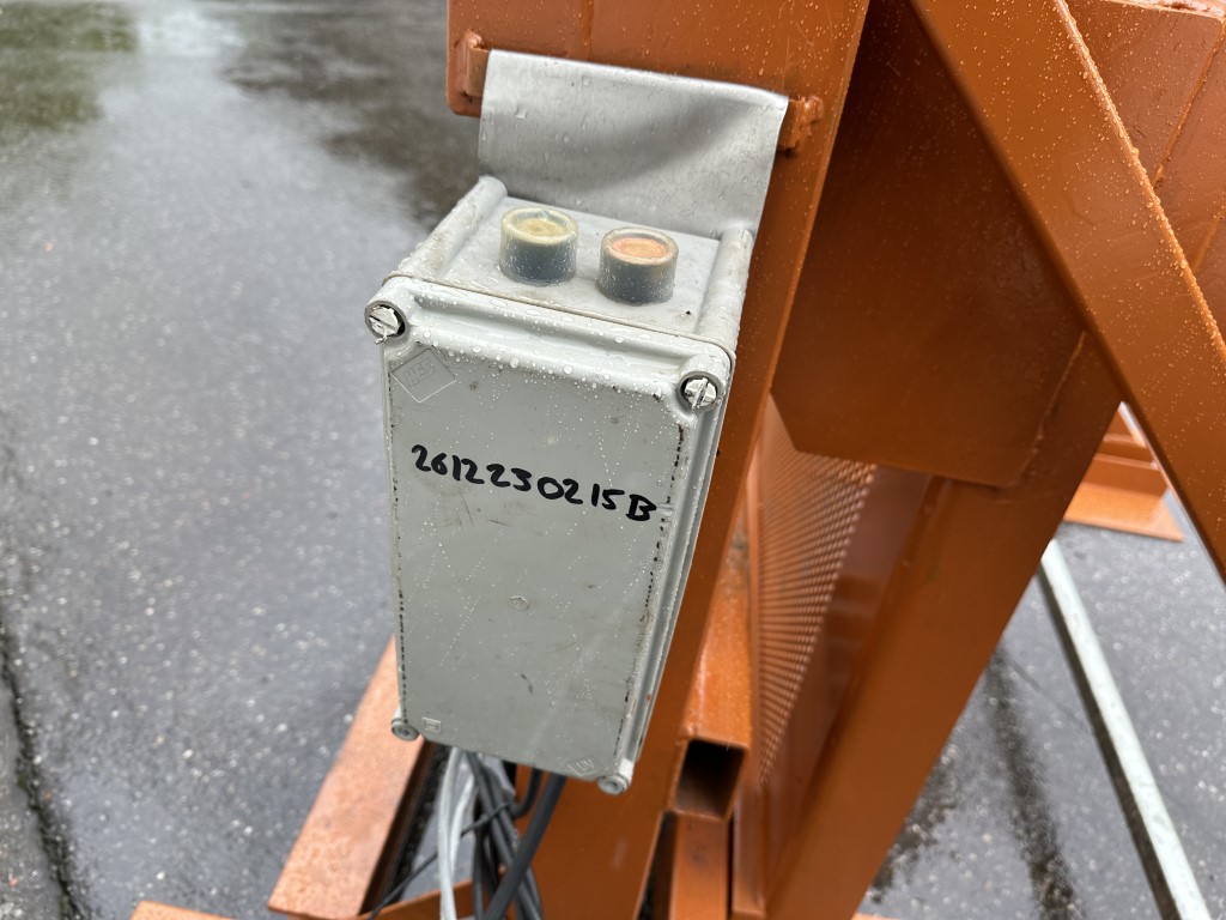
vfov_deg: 56.8
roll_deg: -8.4
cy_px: 460
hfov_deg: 71.6
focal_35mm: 24
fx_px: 850
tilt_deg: -35.4
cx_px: 613
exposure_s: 1/347
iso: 80
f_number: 1.78
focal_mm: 6.86
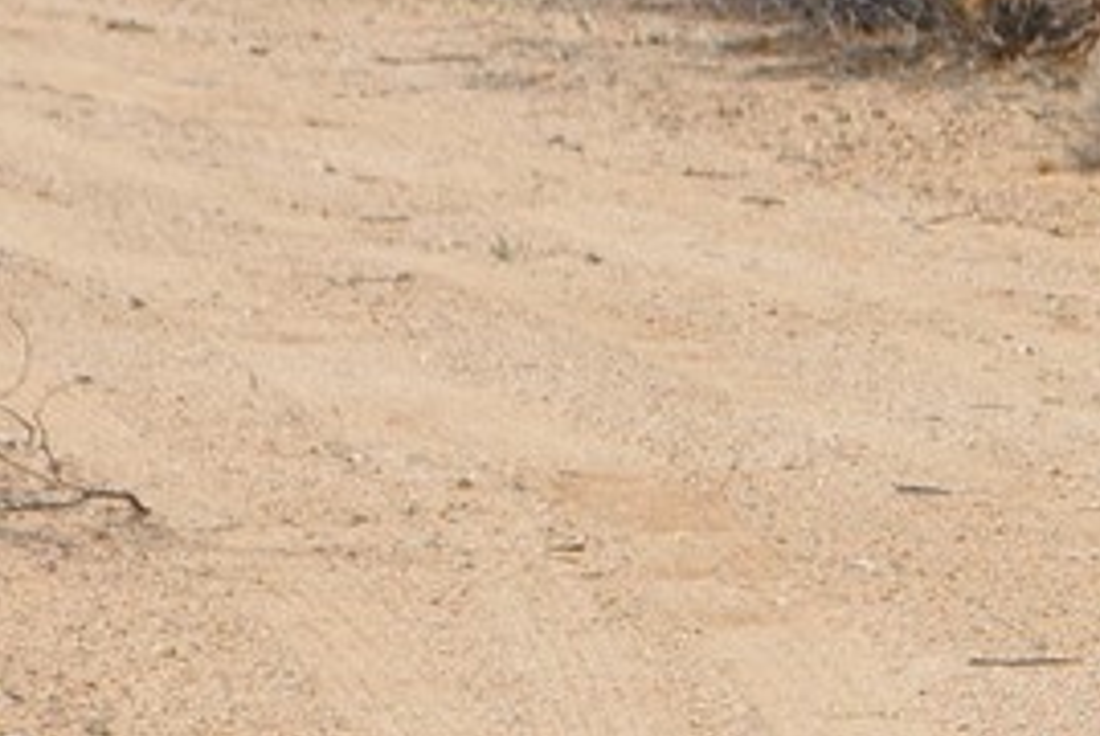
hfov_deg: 6.2
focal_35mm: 332
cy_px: 981
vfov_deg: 4.1
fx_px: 10156
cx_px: 769
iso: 100
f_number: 9
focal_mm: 55
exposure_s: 1/320
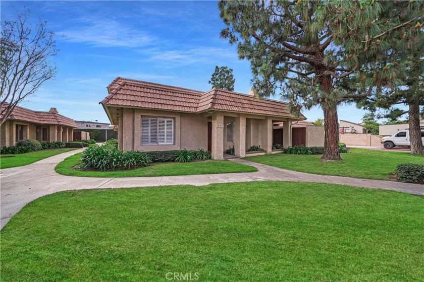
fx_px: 141
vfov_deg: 90.0
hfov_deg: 112.6
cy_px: 141
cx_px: 212
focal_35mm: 12
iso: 100
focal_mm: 12
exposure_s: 1/200
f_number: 4.5
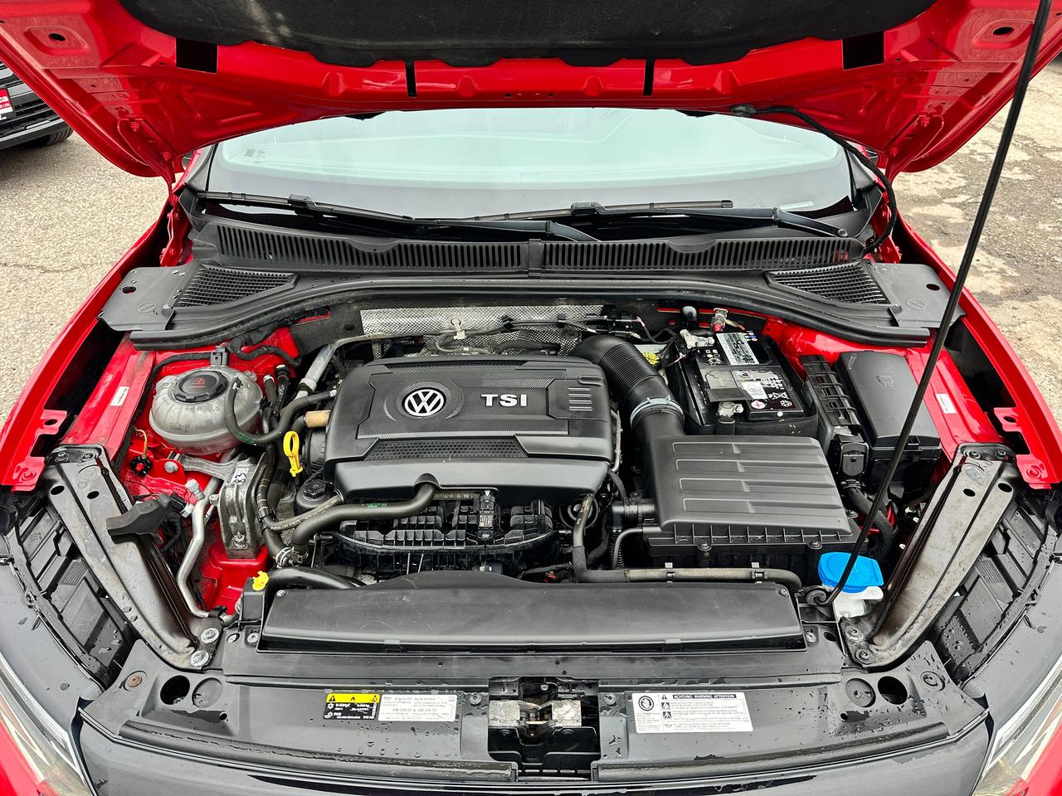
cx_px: 531
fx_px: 736
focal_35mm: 24
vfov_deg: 56.8
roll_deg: +0.4
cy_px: 398
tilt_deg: -34.0
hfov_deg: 71.6
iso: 64
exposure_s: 1/185
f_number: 1.78
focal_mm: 6.86
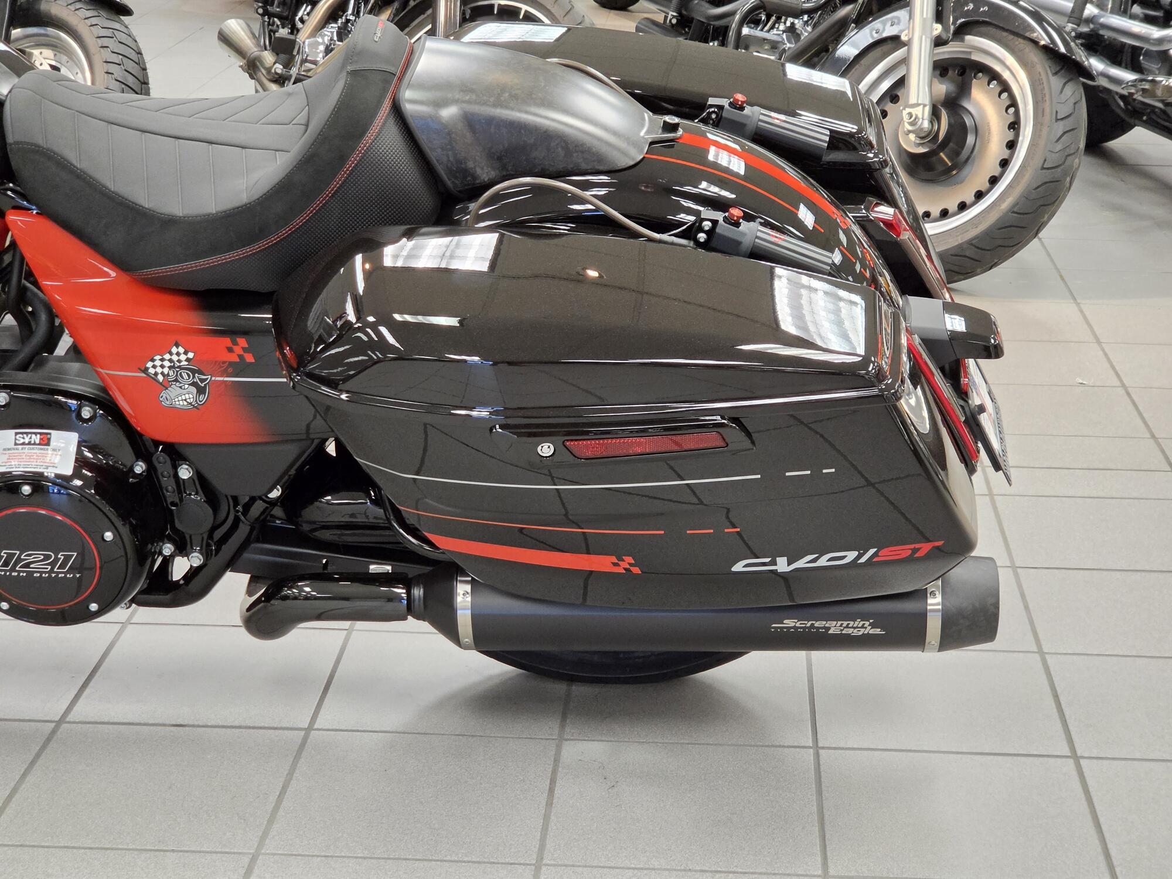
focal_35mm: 69
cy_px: 440
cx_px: 586
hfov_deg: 28.2
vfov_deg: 21.3
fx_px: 2336
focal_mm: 7
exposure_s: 1/60
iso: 320
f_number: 2.4
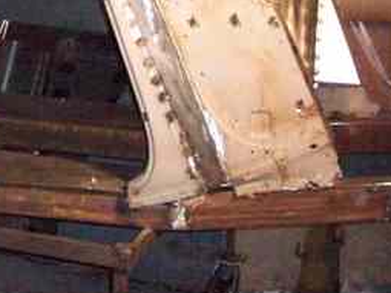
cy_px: -7
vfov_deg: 15.7
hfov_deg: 20.1
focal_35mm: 92
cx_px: -73
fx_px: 1039
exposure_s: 1/128
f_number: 2.8
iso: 800
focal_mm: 6.2
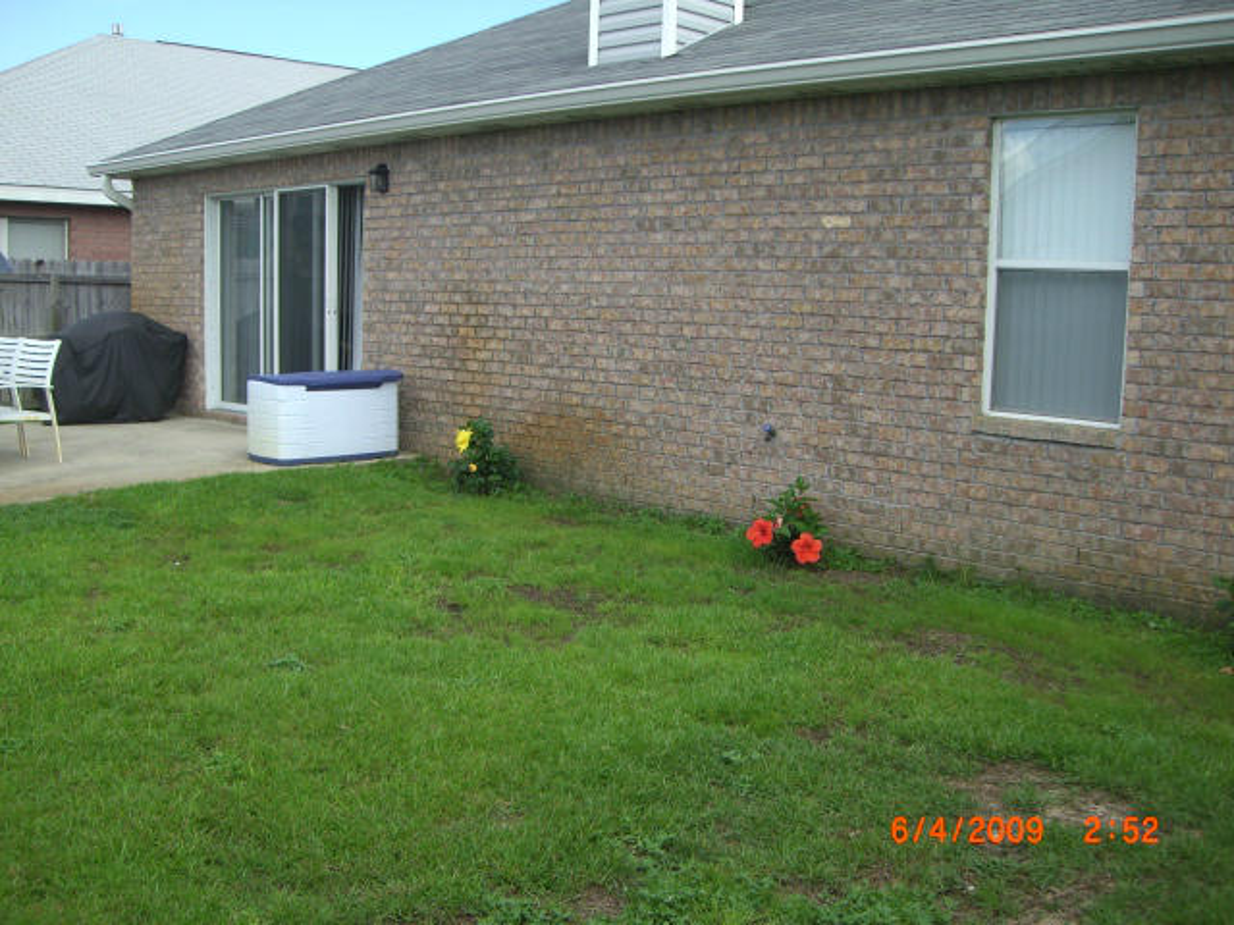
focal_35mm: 38
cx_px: 617
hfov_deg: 49.0
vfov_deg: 37.7
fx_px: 1355
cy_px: 462
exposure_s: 1/500
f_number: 2.7
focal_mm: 6.2
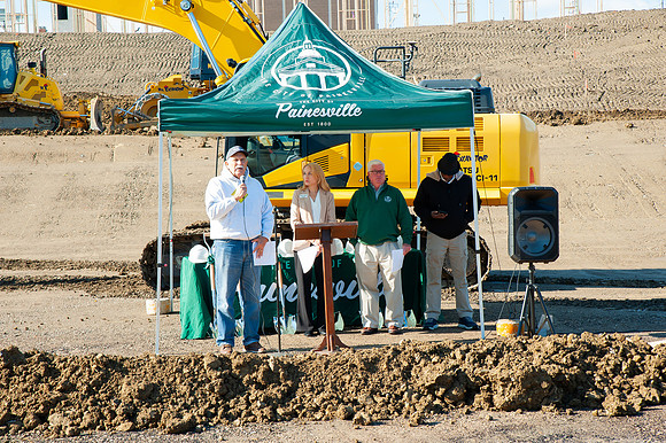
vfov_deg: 19.4
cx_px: 333
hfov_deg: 28.9
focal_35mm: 70
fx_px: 1294
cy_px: 222
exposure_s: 1/160
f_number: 13
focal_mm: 70
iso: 400
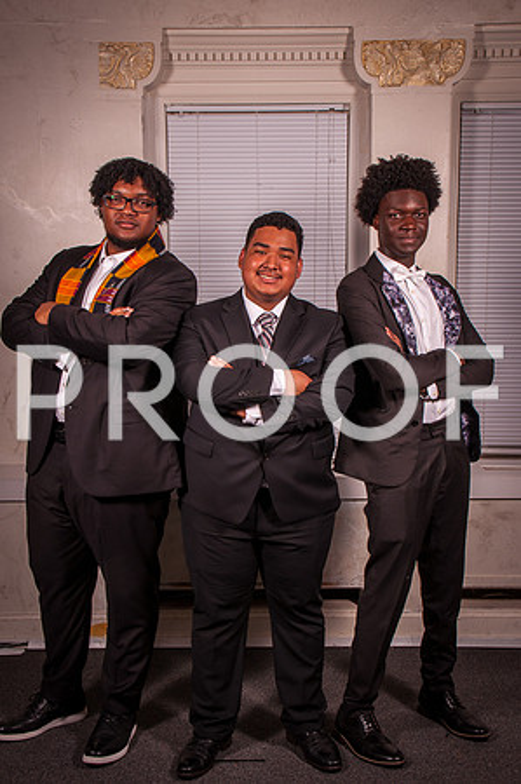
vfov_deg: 37.9
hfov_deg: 25.7
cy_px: 392
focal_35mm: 52
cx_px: 260
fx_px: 1142
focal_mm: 35
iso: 200
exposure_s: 1/125
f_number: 14
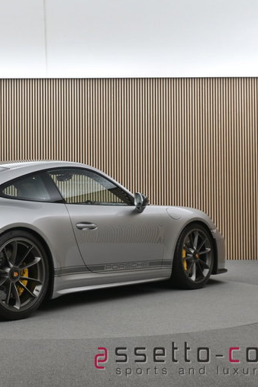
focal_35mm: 62
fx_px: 671
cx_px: 45
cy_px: 192
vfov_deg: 32.2
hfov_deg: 21.5
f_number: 4.5
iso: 400
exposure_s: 1/40
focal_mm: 27.5
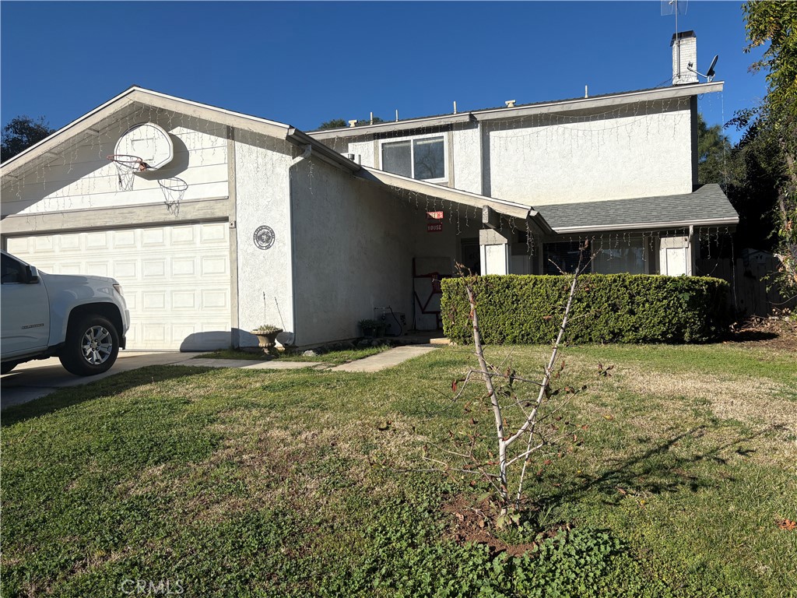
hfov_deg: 67.3
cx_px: 398
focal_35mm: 26
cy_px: 299
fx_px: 599
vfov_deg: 53.1
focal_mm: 5.96
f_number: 1.6
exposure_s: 1/6329
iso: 50
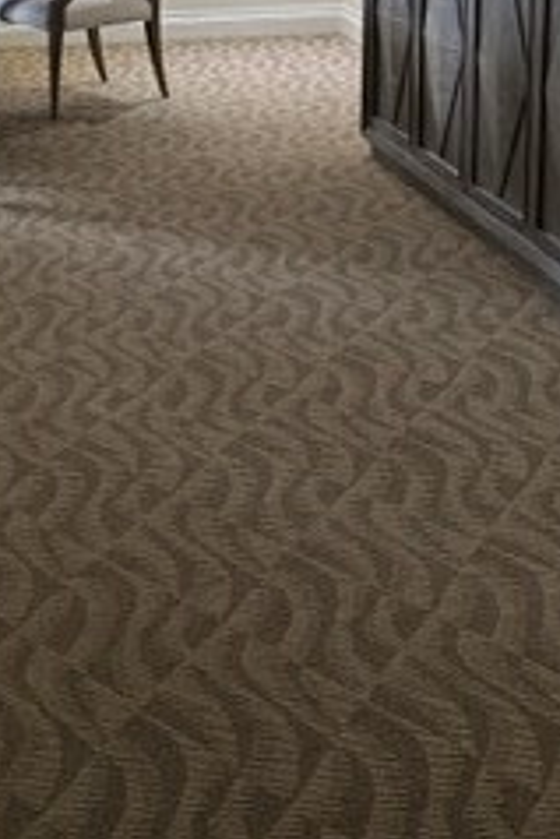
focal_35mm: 67
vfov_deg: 28.7
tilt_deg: -10.9
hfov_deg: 19.2
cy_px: 63
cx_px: -106
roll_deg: +3.0
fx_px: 1561
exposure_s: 1/60
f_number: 1.78
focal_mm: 6.86
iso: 250
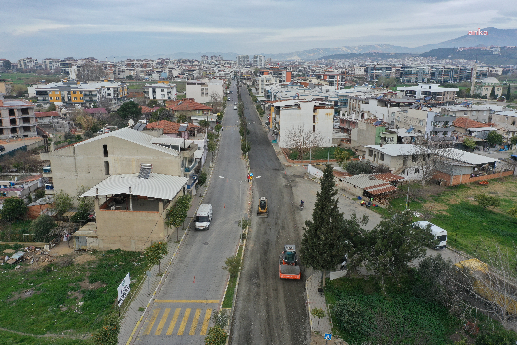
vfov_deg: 46.4
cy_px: 172
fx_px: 402
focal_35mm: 28
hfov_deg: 65.5
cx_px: 258
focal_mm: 10.26
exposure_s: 1/320
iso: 100
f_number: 5
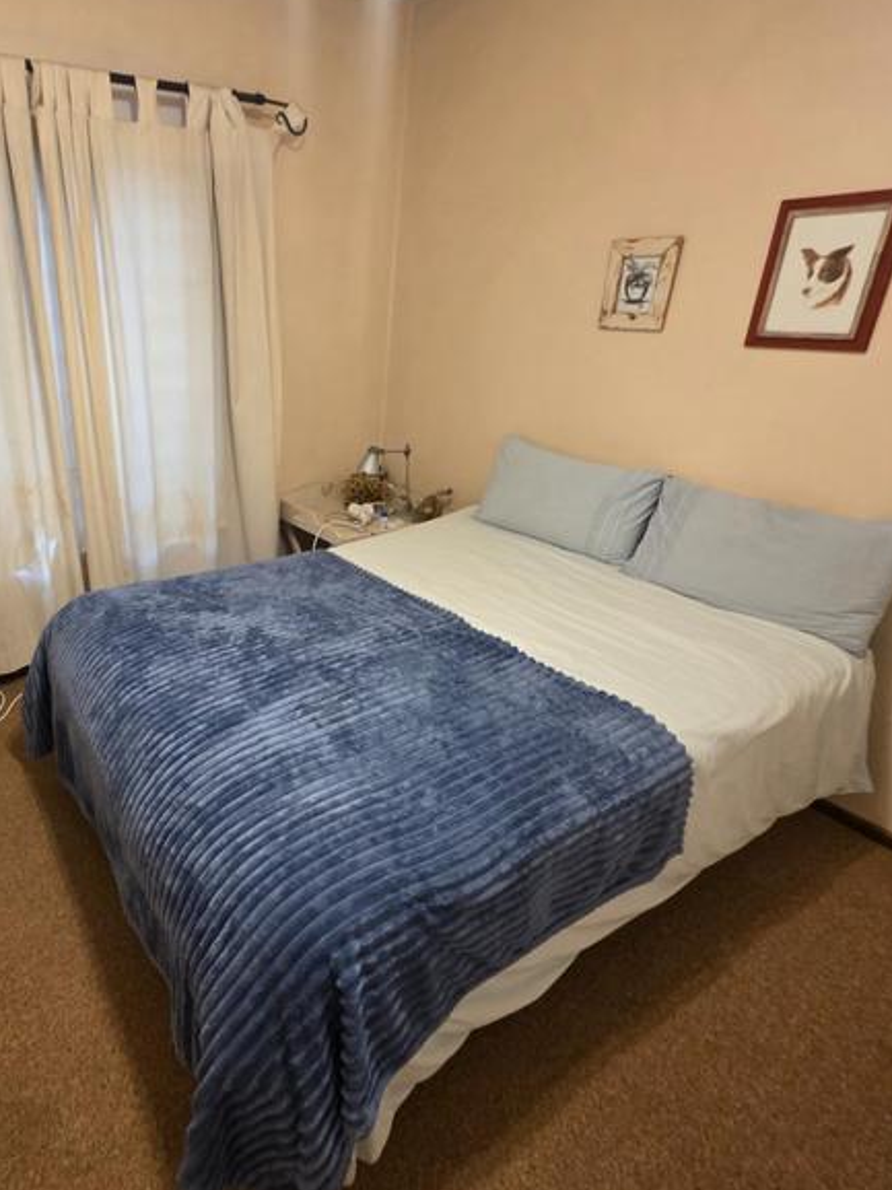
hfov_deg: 68.2
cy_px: 589
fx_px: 619
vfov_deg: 87.8
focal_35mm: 18
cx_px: 255
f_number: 1.9
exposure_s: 1/50
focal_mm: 2.2
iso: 400
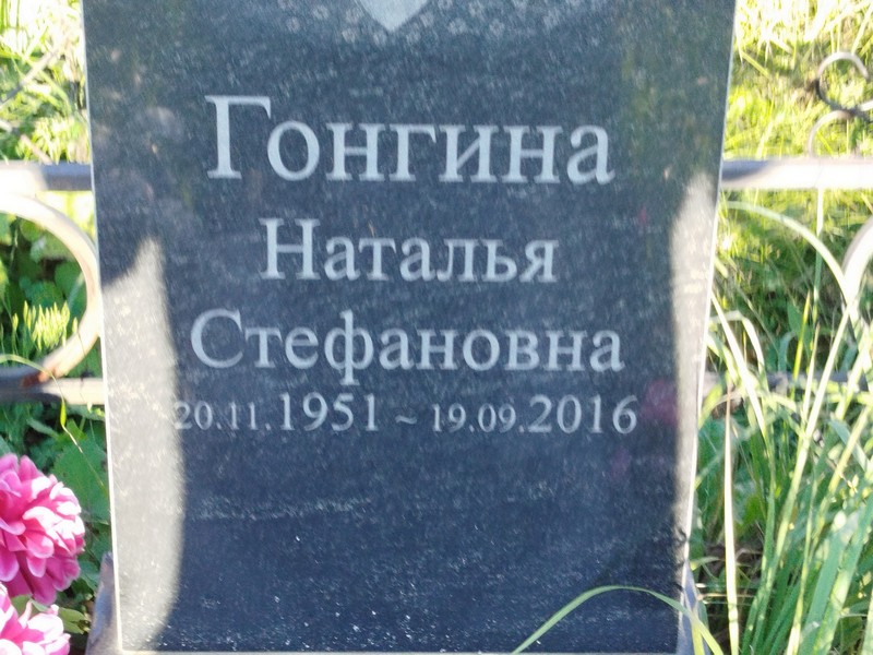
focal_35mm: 29
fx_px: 731
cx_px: 436
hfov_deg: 61.7
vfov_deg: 48.2
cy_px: 328
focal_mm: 5.31
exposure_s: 1/100
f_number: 1.7
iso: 100
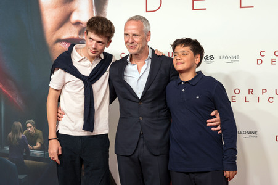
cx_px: 139
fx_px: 417
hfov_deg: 36.9
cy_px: 92
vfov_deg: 25.0
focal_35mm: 54
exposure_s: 1/160
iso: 320
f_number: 4
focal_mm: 54
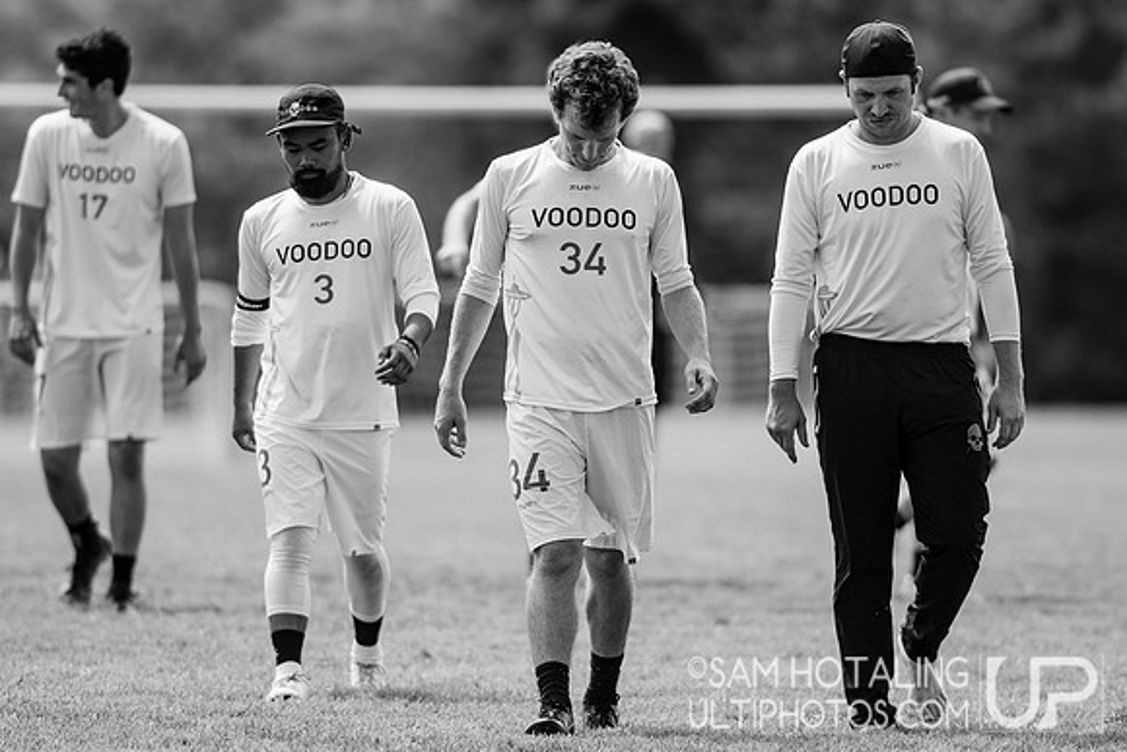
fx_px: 15590
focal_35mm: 498
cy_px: 398
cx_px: 588
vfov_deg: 2.8
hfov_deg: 4.1
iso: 160
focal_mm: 300
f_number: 2.8
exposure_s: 1/3200
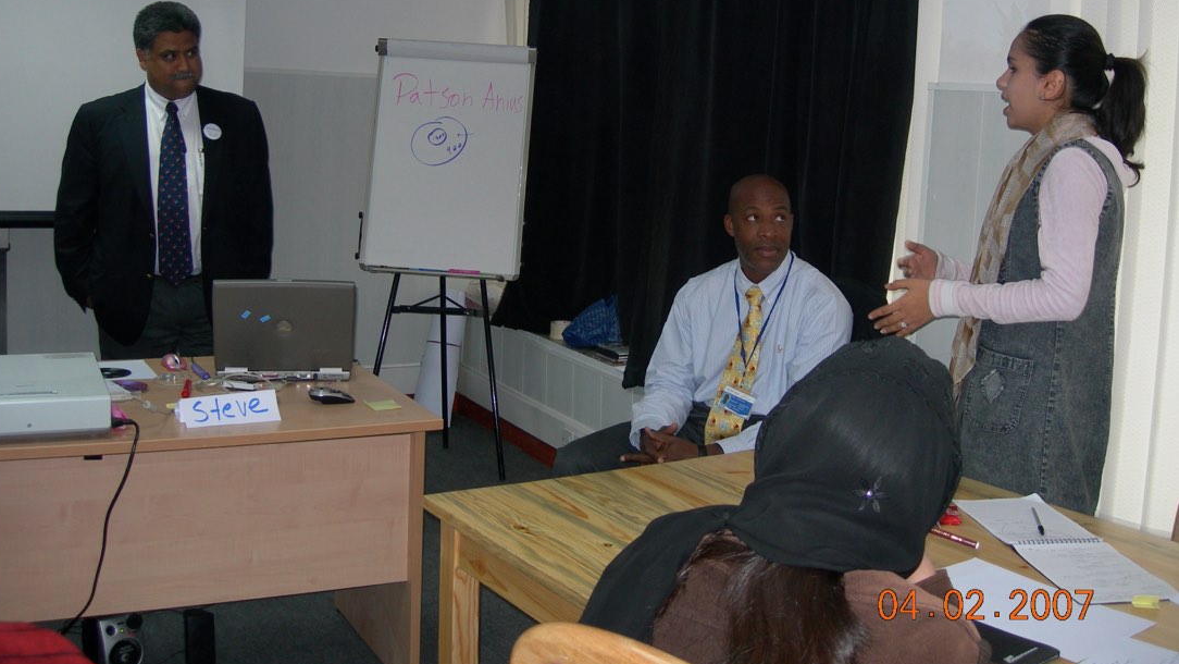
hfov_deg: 48.4
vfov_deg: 28.3
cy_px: 250
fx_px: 1313
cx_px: 582
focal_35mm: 42
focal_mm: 7.8
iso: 108
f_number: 2.8
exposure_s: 1/60.1
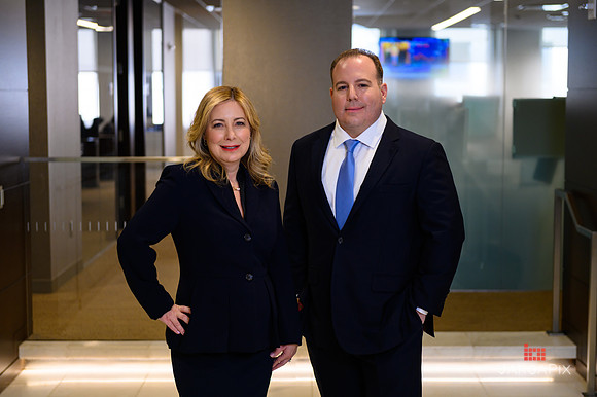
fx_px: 1160
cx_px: 298
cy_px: 198
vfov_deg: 19.4
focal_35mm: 70
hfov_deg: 28.9
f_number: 4
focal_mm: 70
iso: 500
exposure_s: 1/200
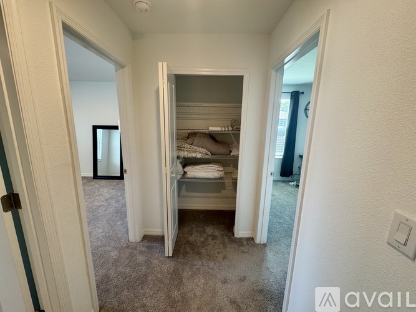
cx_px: 208
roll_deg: -1.0
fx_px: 168
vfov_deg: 85.7
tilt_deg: -12.6
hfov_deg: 102.1
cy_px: 156
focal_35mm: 14
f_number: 2.2
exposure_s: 1/120
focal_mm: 2.22
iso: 200
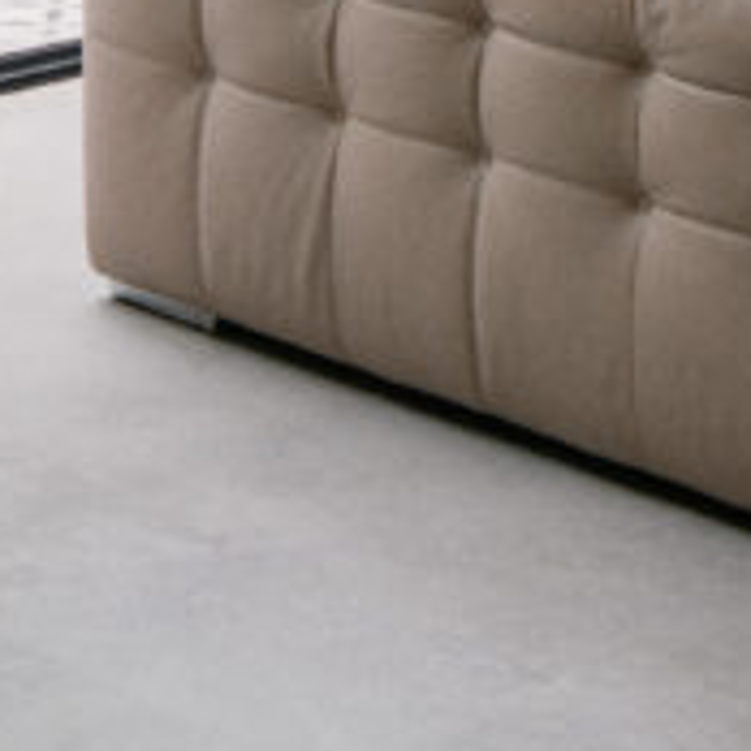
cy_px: -1062
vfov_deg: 9.5
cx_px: -22
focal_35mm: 163
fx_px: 4001
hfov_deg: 10.6
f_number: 11
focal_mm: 19.4
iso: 160
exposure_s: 1/4
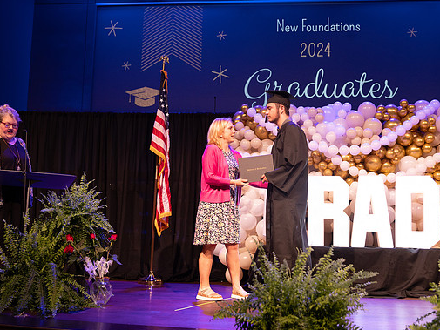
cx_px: 230
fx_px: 534
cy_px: 164
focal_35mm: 42
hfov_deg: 44.8
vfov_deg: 34.4
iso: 1600
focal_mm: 38
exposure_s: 1/200
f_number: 4
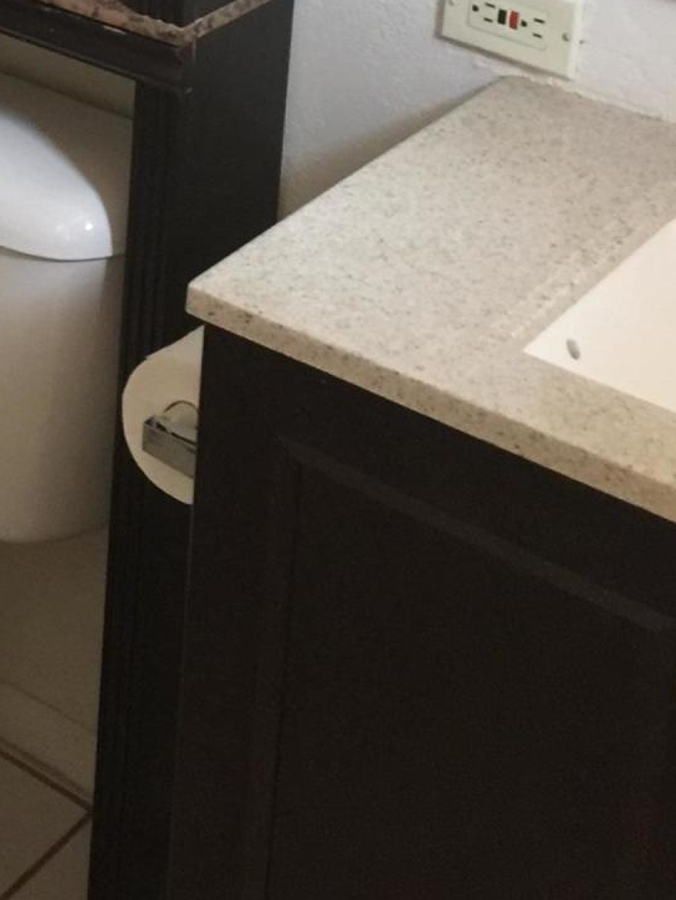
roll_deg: -0.7
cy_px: -300
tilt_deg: -13.6
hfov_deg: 17.5
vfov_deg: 21.8
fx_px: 2082
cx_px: -157
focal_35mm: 80
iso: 80
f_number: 2.2
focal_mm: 4.15
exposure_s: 1/15
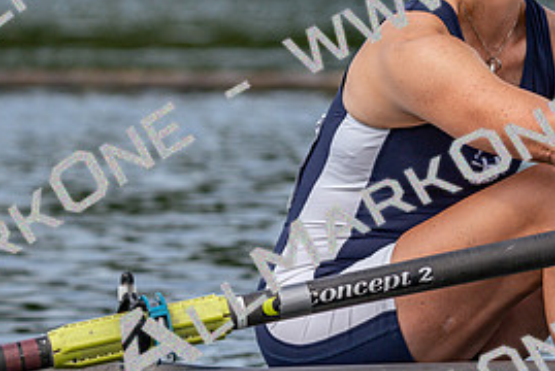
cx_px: 538
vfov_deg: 3.2
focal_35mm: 431
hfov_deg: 4.8
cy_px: 79
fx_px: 6652
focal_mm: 200
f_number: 5.6
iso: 400
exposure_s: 1/1600
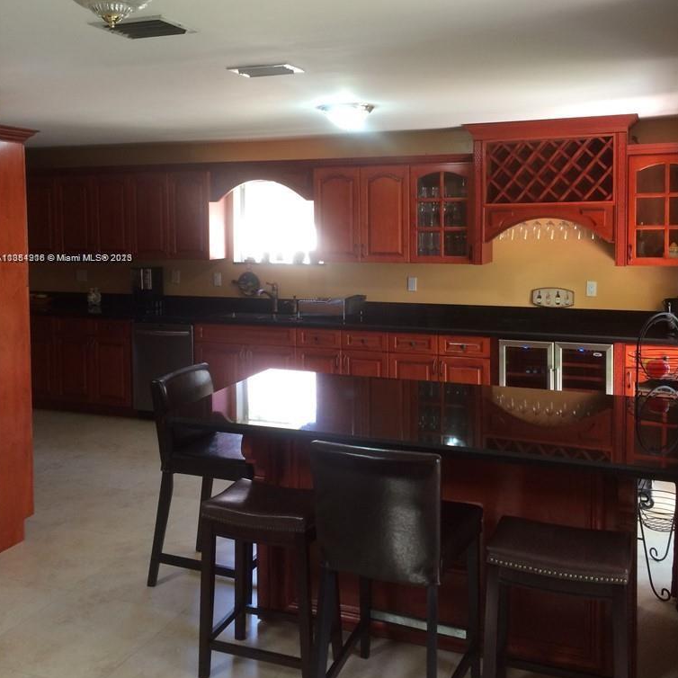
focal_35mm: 36
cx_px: 339
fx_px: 798
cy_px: 258
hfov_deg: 46.0
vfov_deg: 45.7
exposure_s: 1/30
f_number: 2.2
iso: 64
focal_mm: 4.12
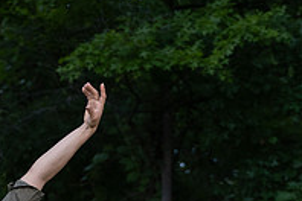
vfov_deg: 7.6
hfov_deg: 11.6
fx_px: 1468
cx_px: 13
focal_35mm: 175
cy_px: 346
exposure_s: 1/1250
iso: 400
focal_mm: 48
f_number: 2.8
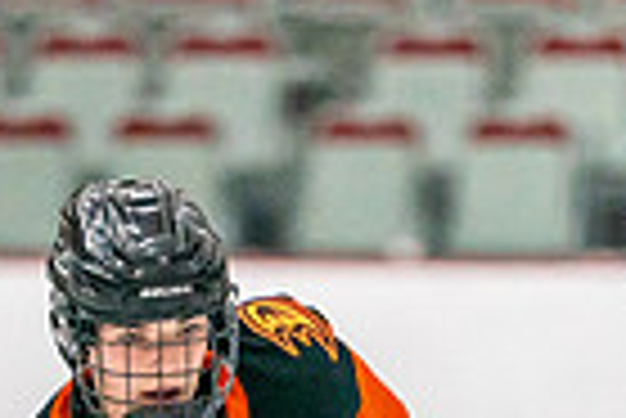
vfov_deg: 1.4
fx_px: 17581
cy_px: 897
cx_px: 140
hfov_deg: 2.0
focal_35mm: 1010
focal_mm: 200
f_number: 2.8
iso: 3200
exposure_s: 1/1250
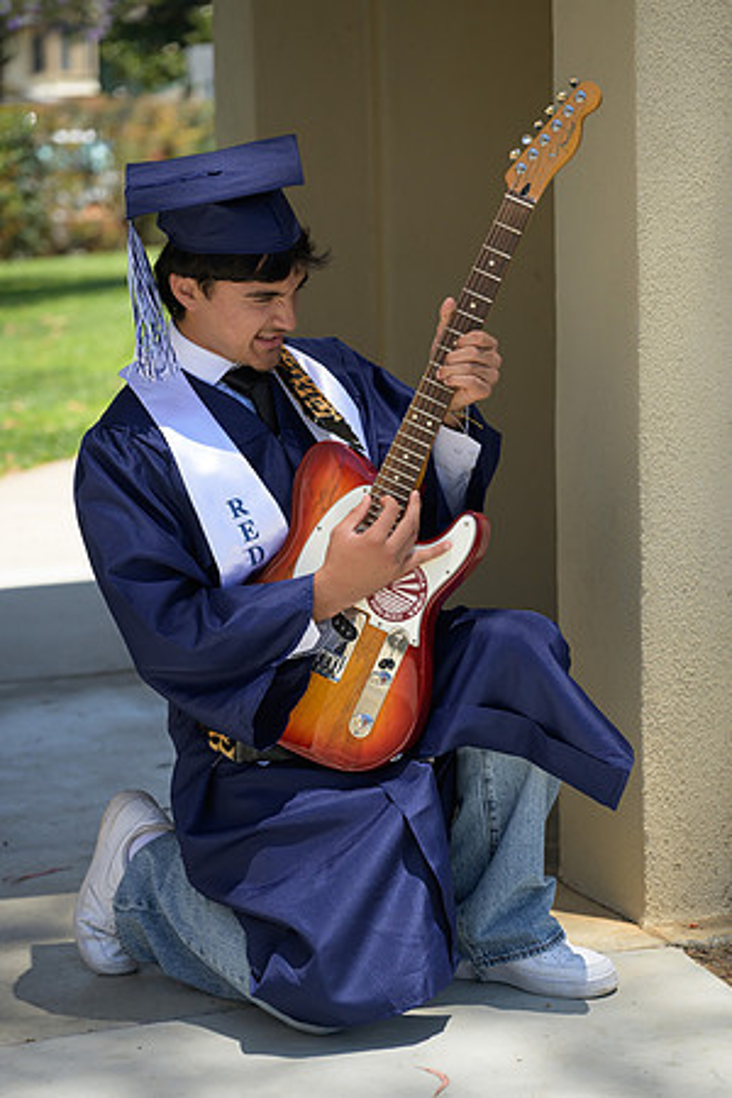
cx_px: 366
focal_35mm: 99
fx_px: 3019
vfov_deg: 20.6
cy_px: 549
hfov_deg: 13.8
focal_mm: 99
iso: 800
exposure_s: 1/3200
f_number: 4
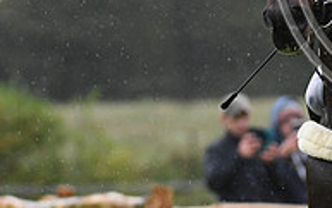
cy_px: -75
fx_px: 8304
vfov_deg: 1.4
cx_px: 430
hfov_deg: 2.3
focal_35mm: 917
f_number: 4.5
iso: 2000
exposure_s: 1/1250
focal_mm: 200
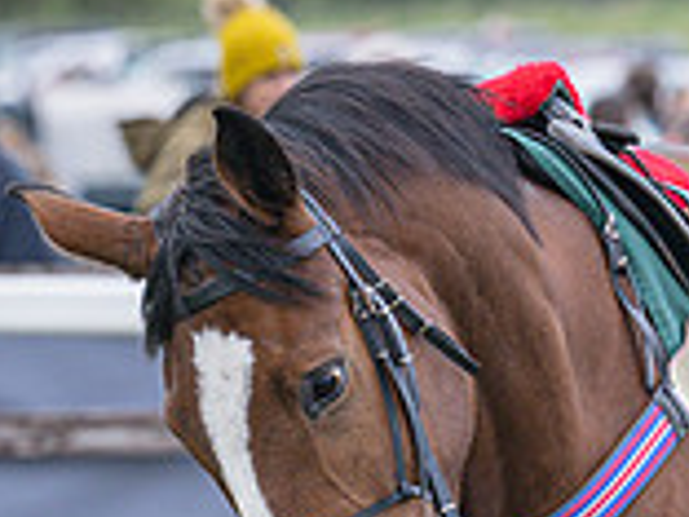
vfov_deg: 1.6
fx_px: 18491
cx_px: 811
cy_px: 745
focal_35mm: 929
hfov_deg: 2.1
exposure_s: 1/1000
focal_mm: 145
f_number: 4.5
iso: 400
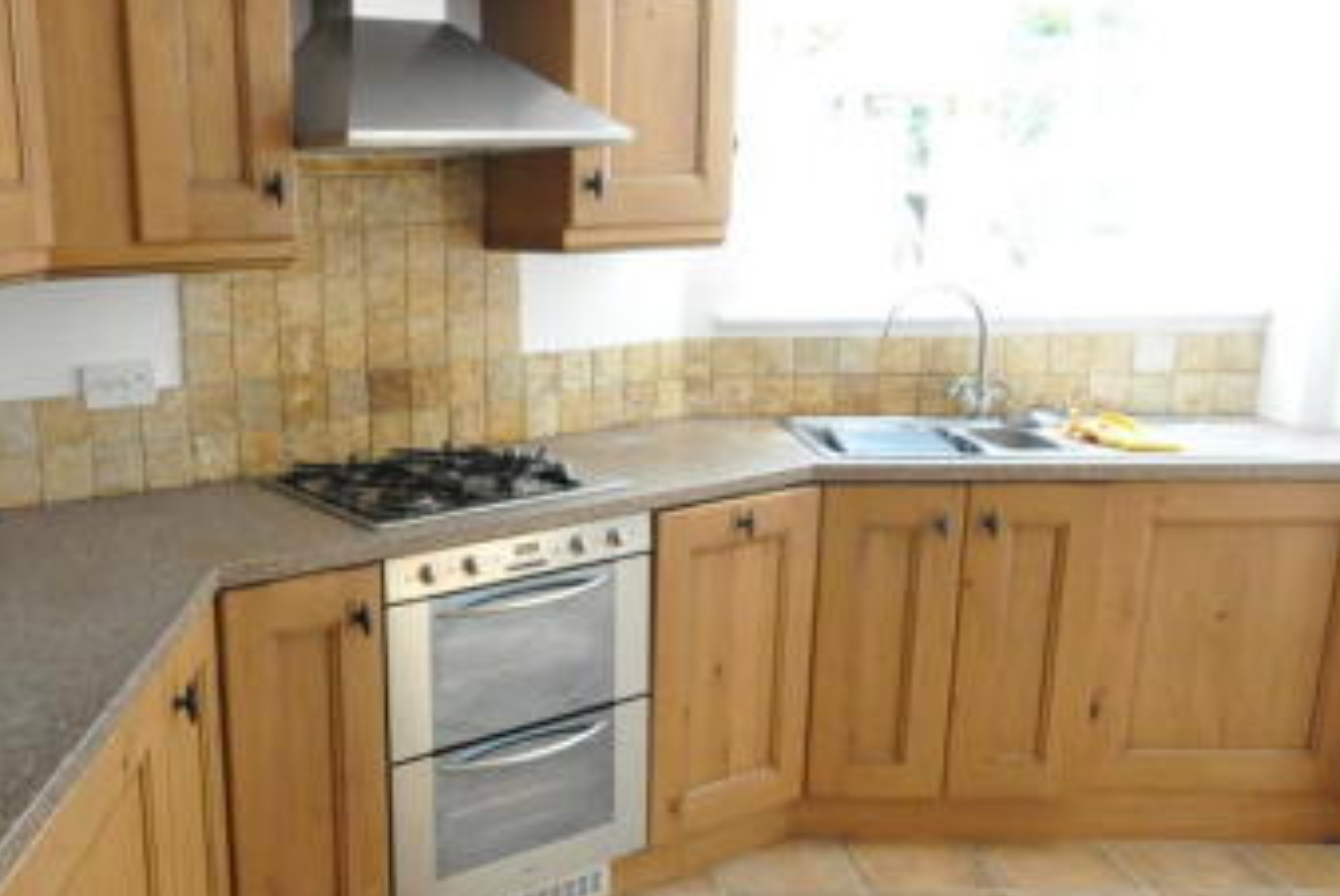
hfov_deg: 56.9
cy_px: 472
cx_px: 404
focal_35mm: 32
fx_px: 1191
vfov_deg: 41.2
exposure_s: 1/100
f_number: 5
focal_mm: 11
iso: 3200
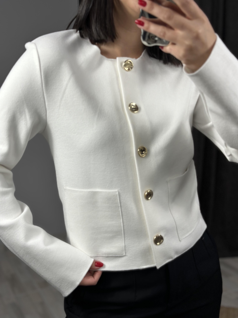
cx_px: 119
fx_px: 440
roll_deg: +5.5
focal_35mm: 48
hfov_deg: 30.3
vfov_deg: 39.7
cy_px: 159
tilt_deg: -35.4
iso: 64
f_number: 1.78
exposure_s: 1/106
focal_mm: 6.86
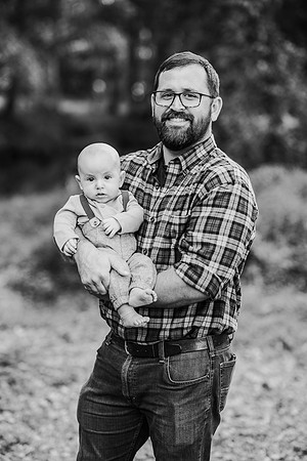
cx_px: 154
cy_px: 230
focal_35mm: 85
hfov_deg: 16.1
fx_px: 1087
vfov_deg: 23.9
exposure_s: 1/200
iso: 200
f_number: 2.2
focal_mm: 85
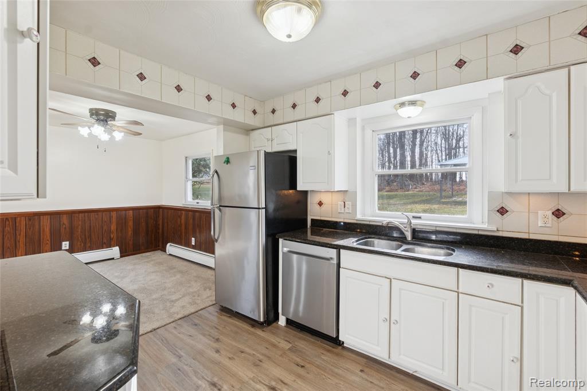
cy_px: 196
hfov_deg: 100.4
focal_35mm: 15
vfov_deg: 77.3
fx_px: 244
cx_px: 294
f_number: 8
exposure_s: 1/40
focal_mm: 10
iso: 400
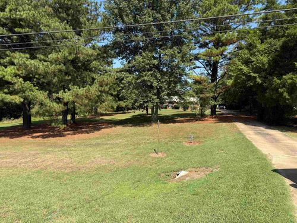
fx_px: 206
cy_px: 112
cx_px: 148
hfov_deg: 71.6
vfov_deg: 56.8
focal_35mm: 24
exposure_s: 1/2525
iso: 80
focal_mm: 6.76
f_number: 1.78
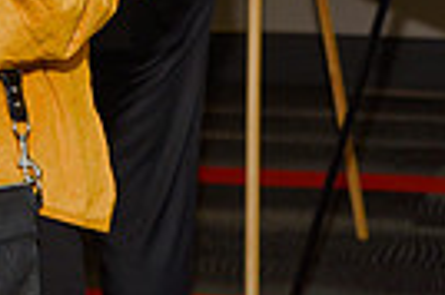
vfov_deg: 6.4
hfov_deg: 9.9
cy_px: -280
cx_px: 296
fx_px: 2568
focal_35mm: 208
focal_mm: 48
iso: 200
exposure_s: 1/60
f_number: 5
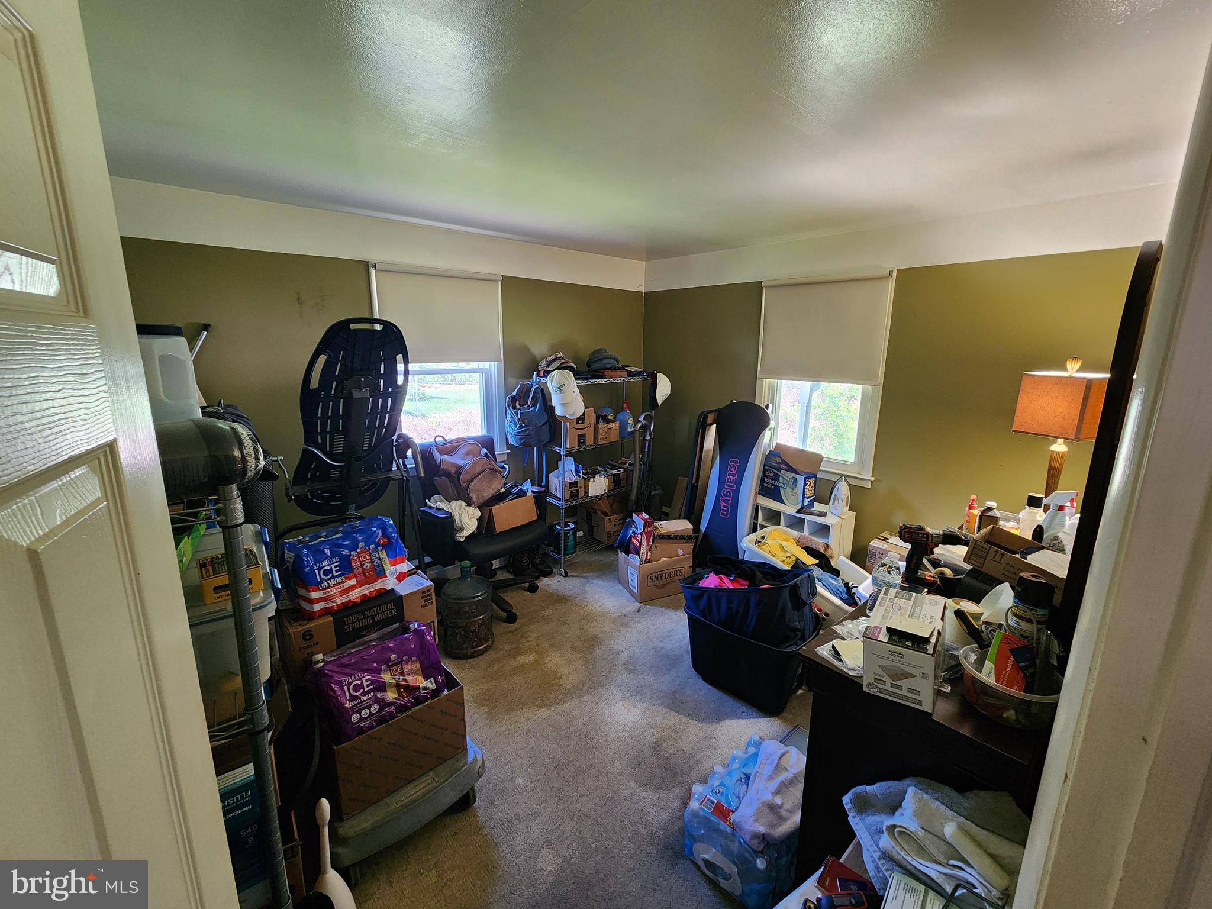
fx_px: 455
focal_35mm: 13
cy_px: 454
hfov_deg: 106.2
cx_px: 606
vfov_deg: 89.9
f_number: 2.2
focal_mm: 2.2
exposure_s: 1/30
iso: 400
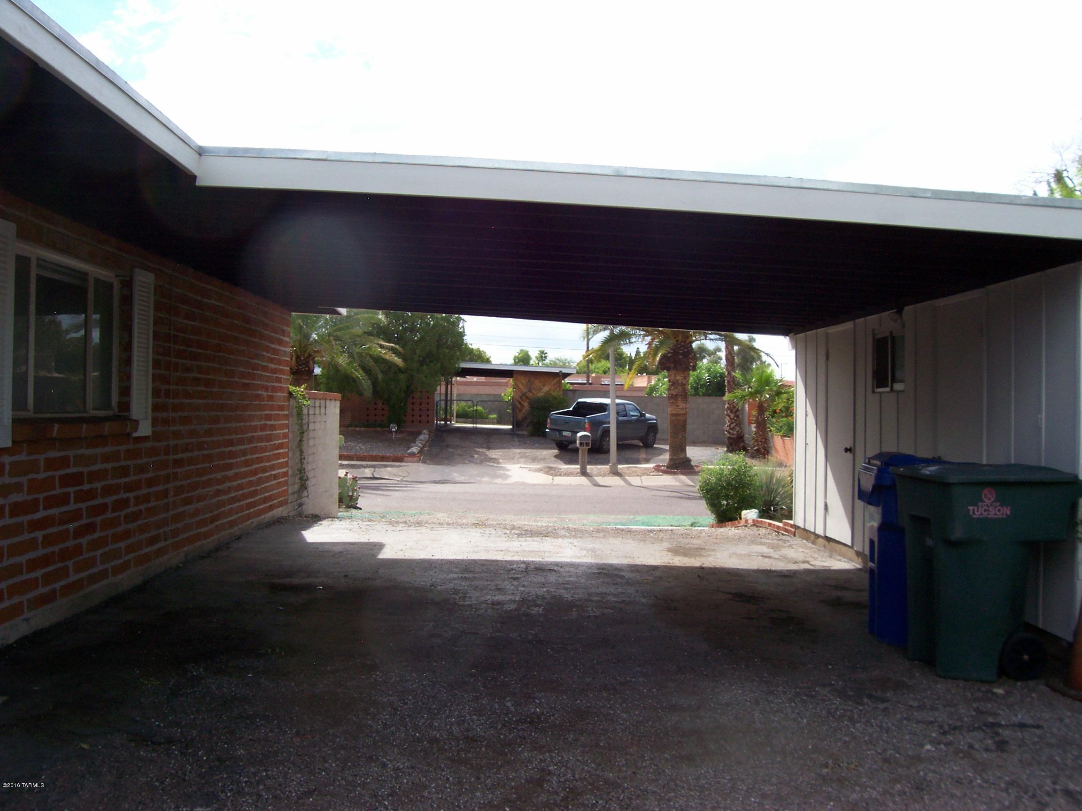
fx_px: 1063
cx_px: 541
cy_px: 406
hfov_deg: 54.0
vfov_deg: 41.8
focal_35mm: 34
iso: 80
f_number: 5.1
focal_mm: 5.6
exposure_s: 1/259
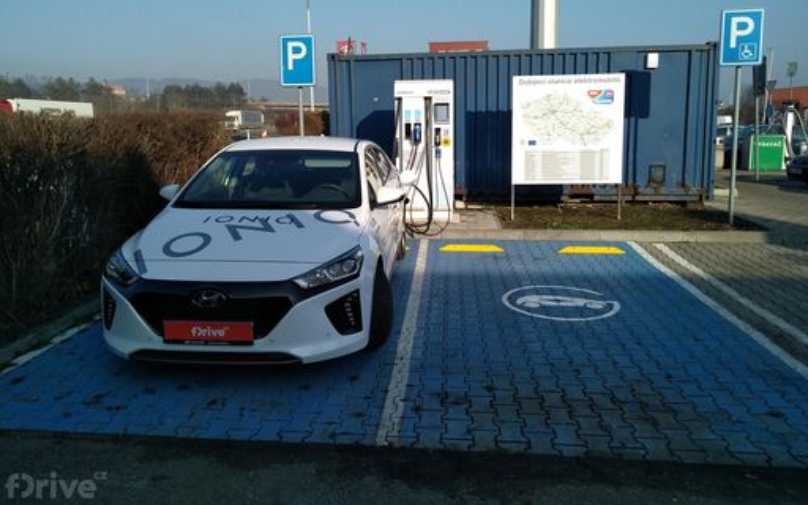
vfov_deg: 44.3
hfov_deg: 66.5
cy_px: 202
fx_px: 617
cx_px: 407
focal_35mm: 28
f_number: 2.2
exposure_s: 1/1325
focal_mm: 3.46
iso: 100
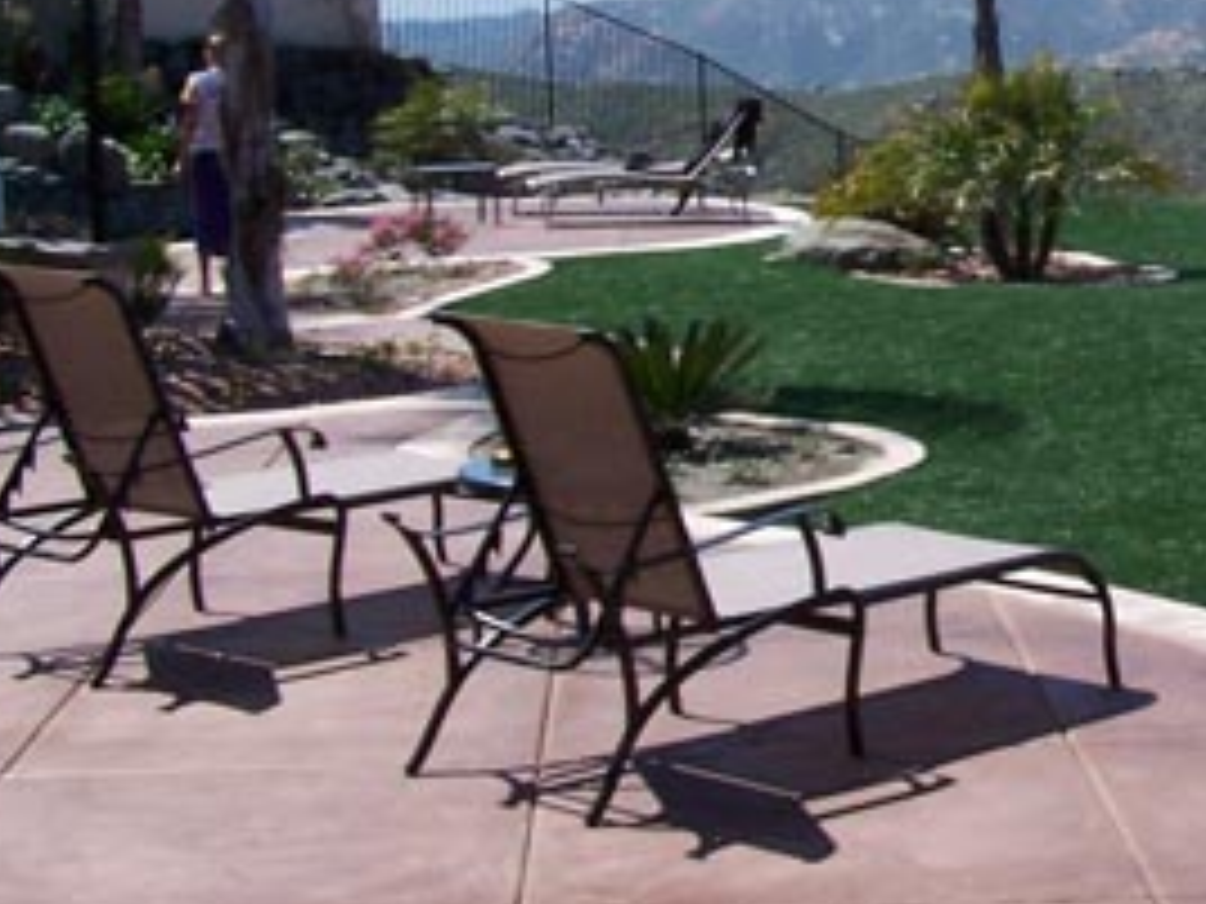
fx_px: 2961
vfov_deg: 17.3
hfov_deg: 22.0
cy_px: 220
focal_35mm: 85
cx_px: 1278
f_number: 5.6
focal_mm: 6.3
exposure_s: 1/500
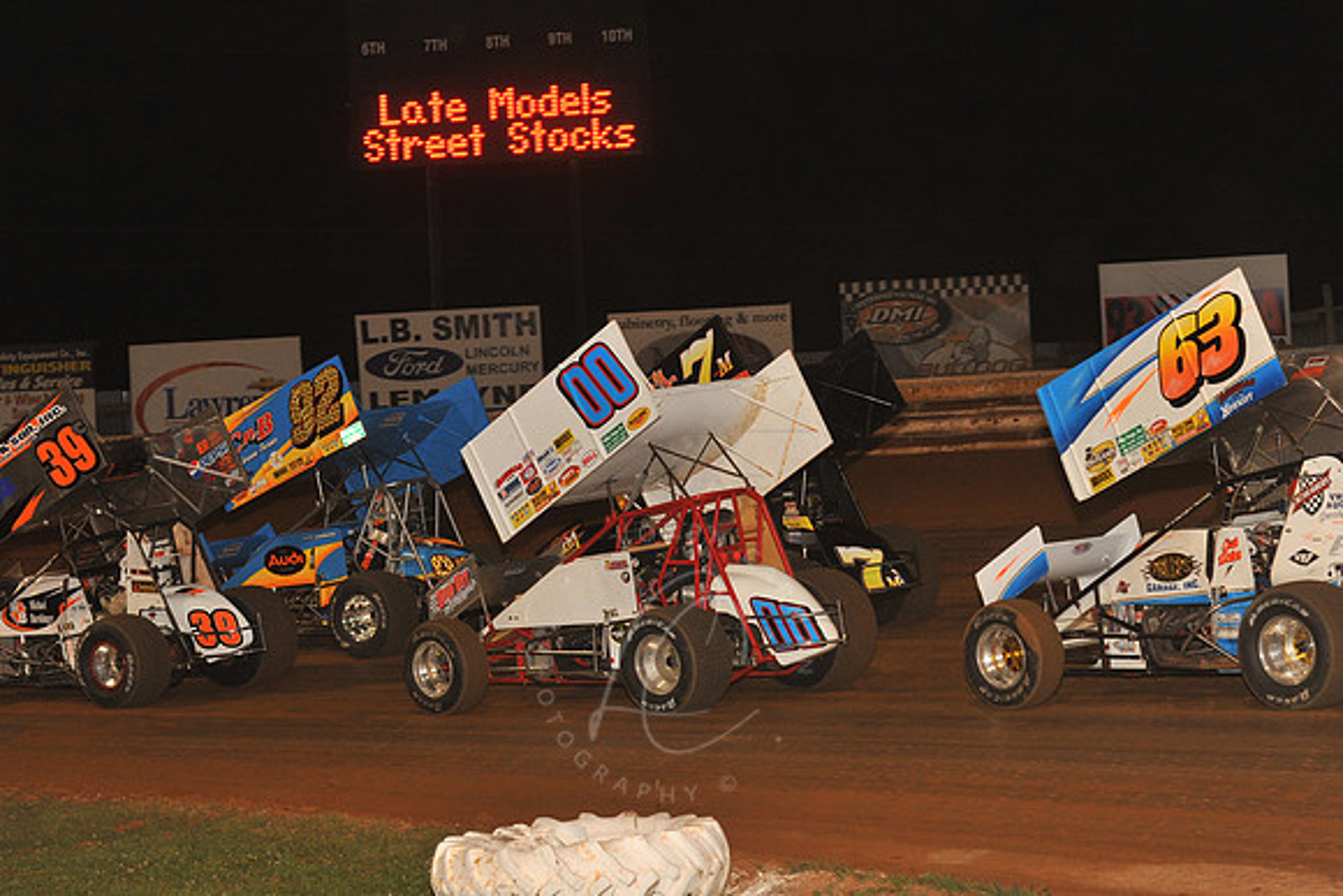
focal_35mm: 80
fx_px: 2985
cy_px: 448
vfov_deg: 17.1
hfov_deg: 25.4
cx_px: 672
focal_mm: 80
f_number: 6.3
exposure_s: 1/320
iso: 800
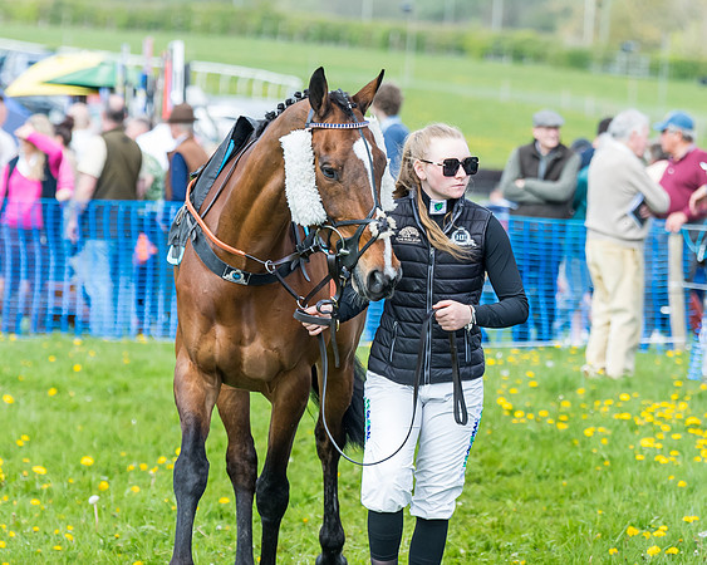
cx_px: 387
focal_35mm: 282
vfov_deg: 5.5
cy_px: 239
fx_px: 5903
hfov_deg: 6.9
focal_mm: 145
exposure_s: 1/1000
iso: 400
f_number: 4
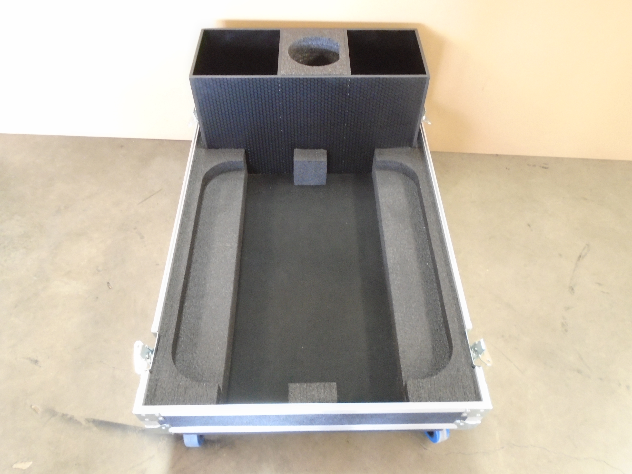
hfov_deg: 67.3
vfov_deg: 53.1
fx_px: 475
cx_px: 316
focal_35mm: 26
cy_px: 237
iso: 400
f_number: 3.2
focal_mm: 4.6
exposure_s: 1/5
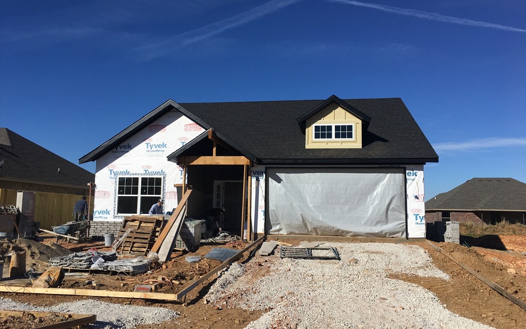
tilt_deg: +6.9
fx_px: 445
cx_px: 264
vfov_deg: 40.6
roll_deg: -1.3
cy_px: 165
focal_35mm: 31
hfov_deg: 61.2
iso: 25
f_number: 2.2
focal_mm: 4.15
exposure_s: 1/3344
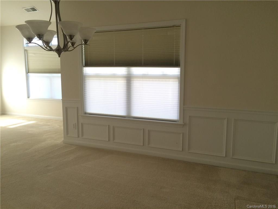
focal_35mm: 29
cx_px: 139
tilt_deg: -7.3
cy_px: 104
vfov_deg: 48.2
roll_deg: +0.9
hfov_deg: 61.7
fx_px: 233
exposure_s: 1/30
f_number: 2.2
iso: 32
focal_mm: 4.15
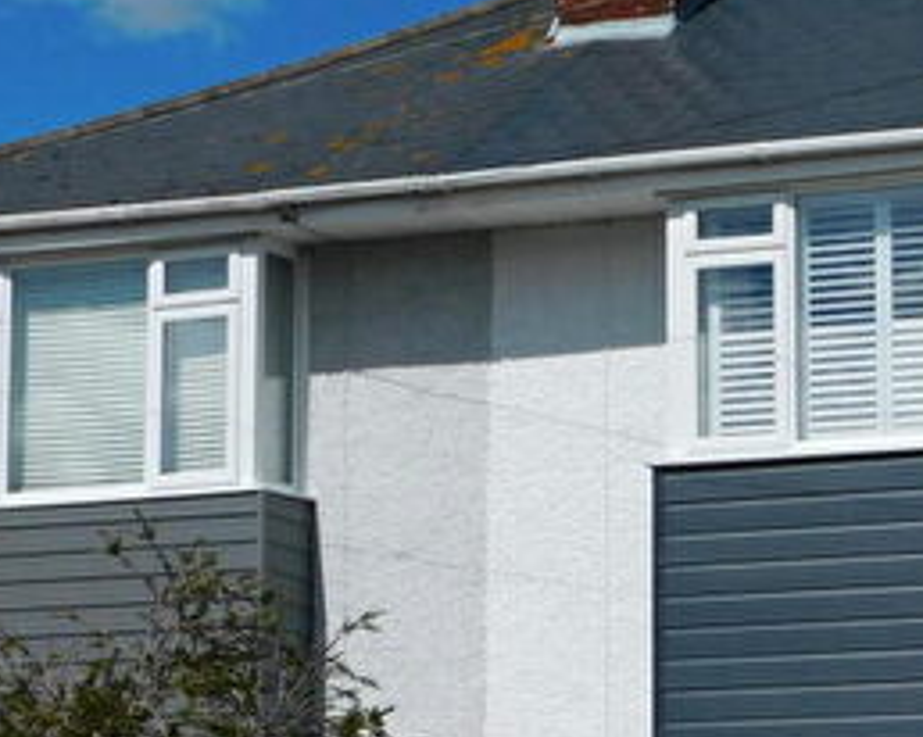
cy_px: 624
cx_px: 794
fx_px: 2893
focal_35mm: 106
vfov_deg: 14.4
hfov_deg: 17.9
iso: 125
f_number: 7.2
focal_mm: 7.1
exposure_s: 1/800
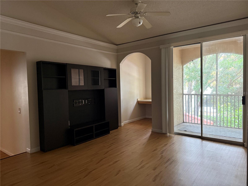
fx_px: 172
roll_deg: +1.4
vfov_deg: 56.8
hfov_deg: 71.6
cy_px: 93
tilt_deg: -1.9
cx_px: 124
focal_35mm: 24
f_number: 1.78
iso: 800
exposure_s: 1/60
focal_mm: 6.76
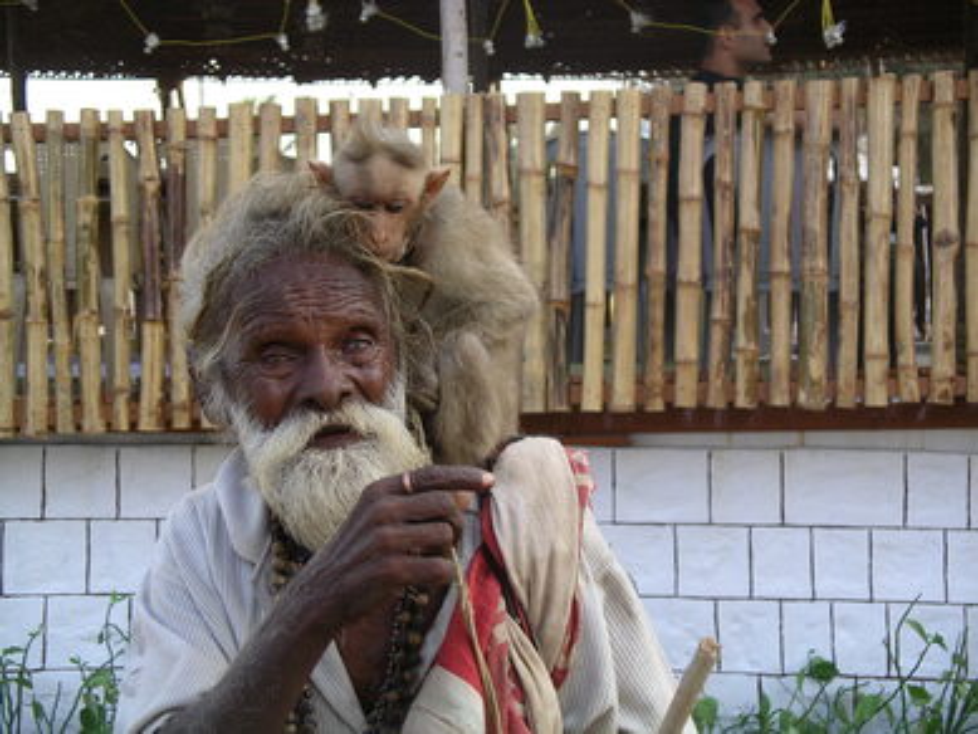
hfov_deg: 23.3
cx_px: 489
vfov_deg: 17.6
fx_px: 2374
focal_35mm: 84
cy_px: 367
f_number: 3.6
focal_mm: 17.4
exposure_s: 1/143
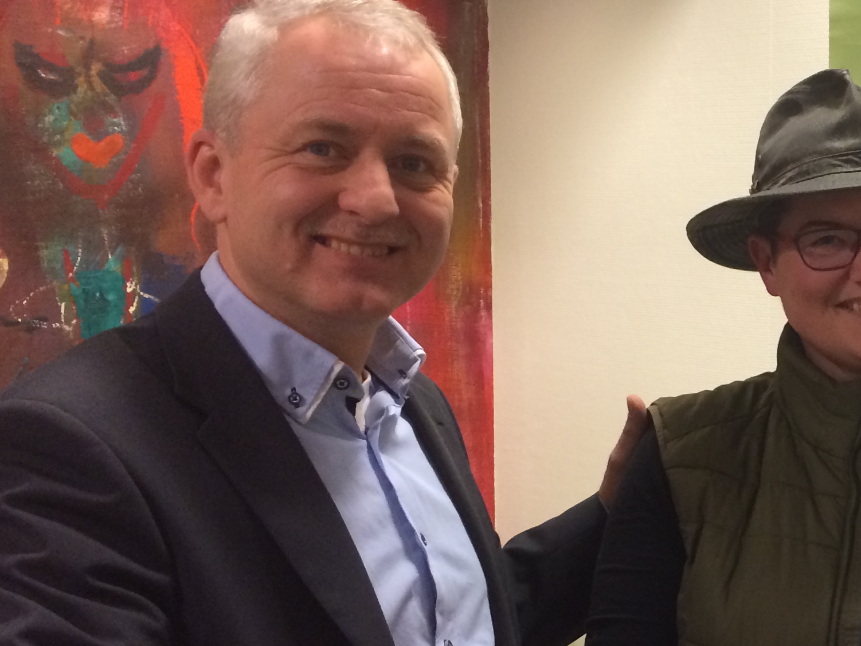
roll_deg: -1.0
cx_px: 910
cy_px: 393
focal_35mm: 63
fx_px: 1567
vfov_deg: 23.2
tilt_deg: -7.6
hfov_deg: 28.4
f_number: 2.2
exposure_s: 1/33
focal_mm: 4.15
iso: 250
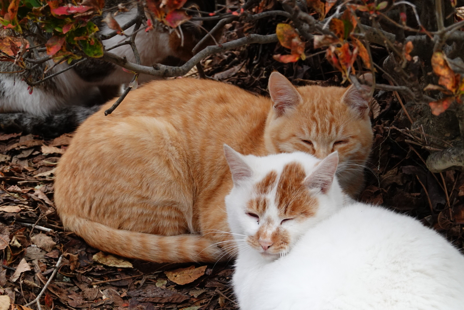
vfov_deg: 6.9
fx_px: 2580
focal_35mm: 200
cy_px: 155
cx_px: 232
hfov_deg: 10.3
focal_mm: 72
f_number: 5.6
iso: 640
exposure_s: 1/125
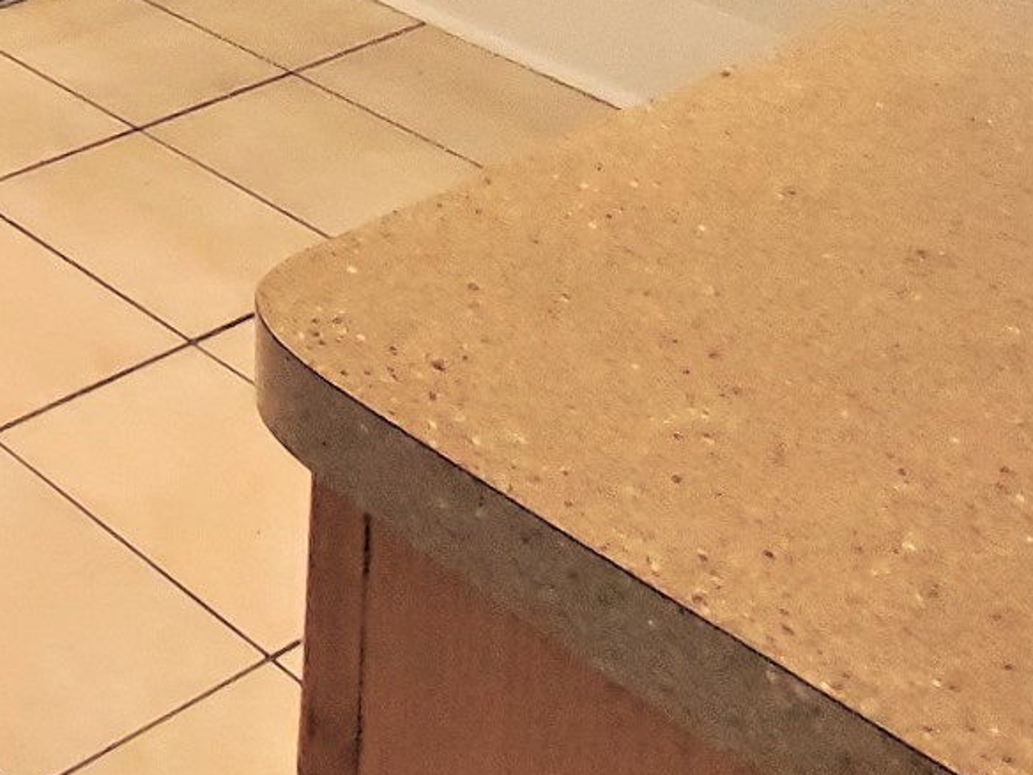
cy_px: -856
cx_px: -800
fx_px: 1761
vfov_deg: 16.9
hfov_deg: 21.7
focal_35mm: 59
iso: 250
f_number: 2.2
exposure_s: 1/59
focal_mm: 1.8
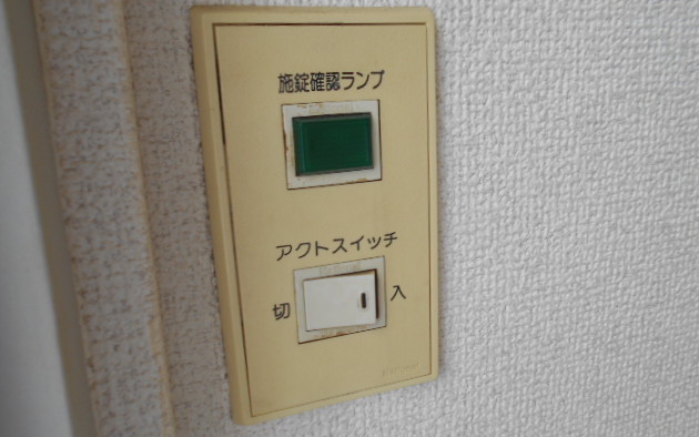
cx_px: 346
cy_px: 222
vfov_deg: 44.6
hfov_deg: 66.5
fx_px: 533
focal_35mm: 28
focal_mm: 4.6
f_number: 3.2
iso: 80
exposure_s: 1/160
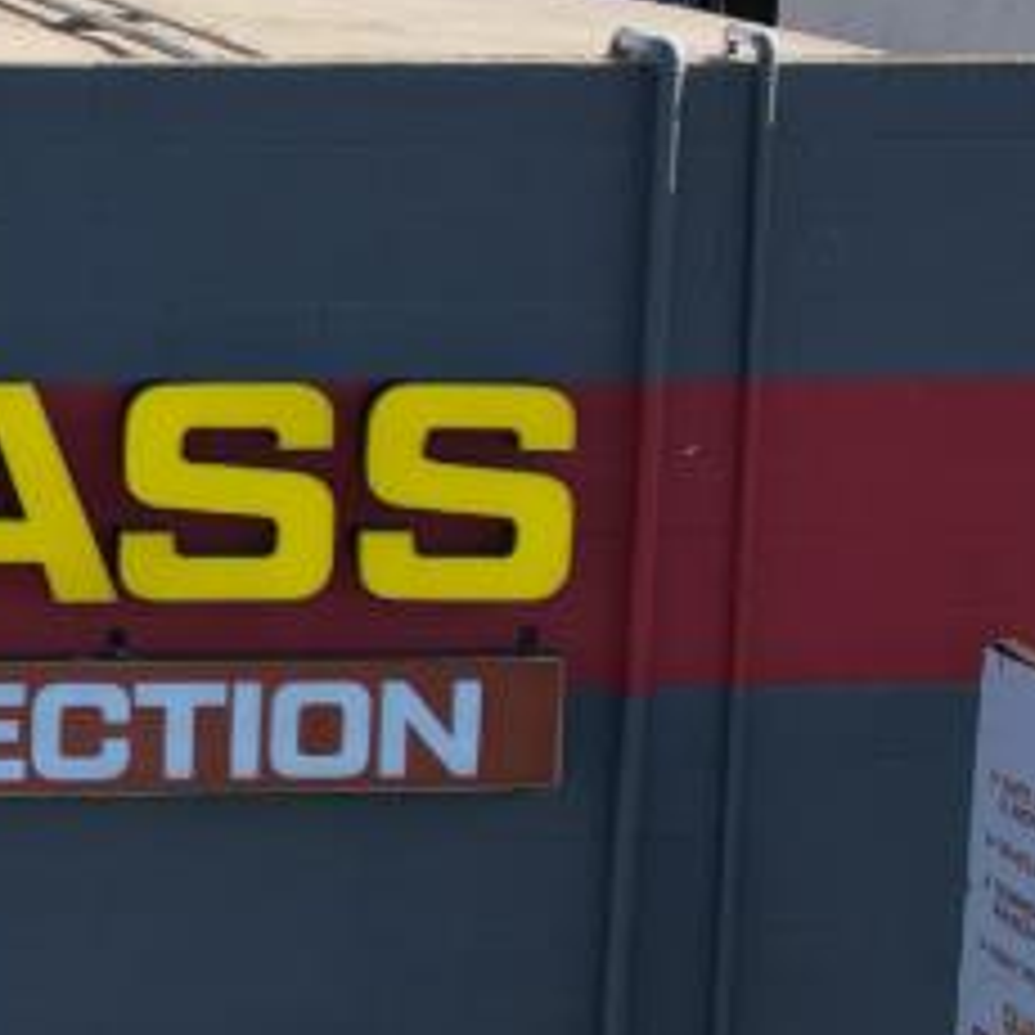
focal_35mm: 122
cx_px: -432
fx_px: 4127
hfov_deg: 13.6
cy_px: 500
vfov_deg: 14.3
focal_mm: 8.38
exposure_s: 1/1250
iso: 100
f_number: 2.8
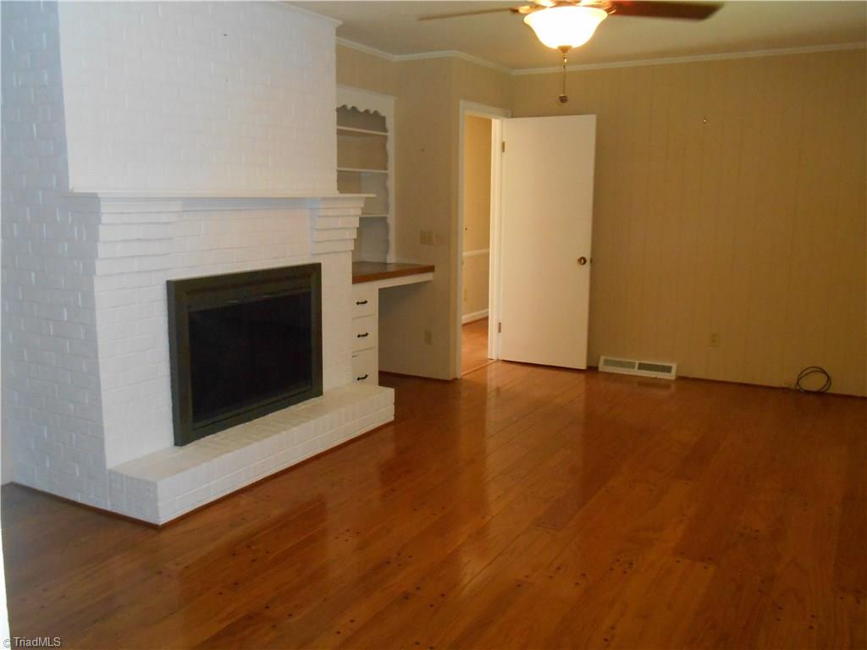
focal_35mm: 31
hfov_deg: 58.4
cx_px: 434
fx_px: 776
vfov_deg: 45.4
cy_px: 325
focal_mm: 5.5
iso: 720
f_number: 3.6
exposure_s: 1/25
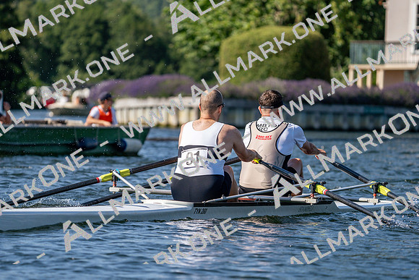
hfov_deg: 7.5
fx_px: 3201
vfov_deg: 5.0
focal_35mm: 275
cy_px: 140
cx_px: 210
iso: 250
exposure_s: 1/1600
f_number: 5.6
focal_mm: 275
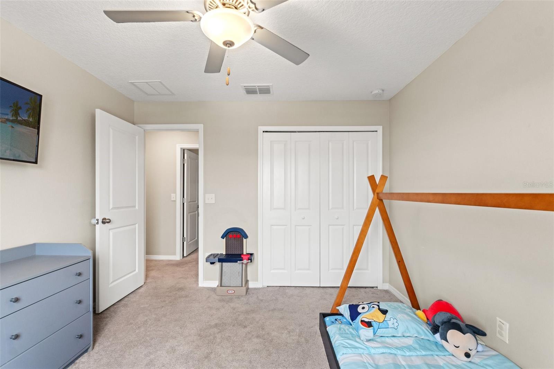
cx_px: 277
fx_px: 231
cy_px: 184
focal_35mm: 15
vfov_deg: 77.3
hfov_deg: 100.4
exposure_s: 1/6
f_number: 8
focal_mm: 10
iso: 400
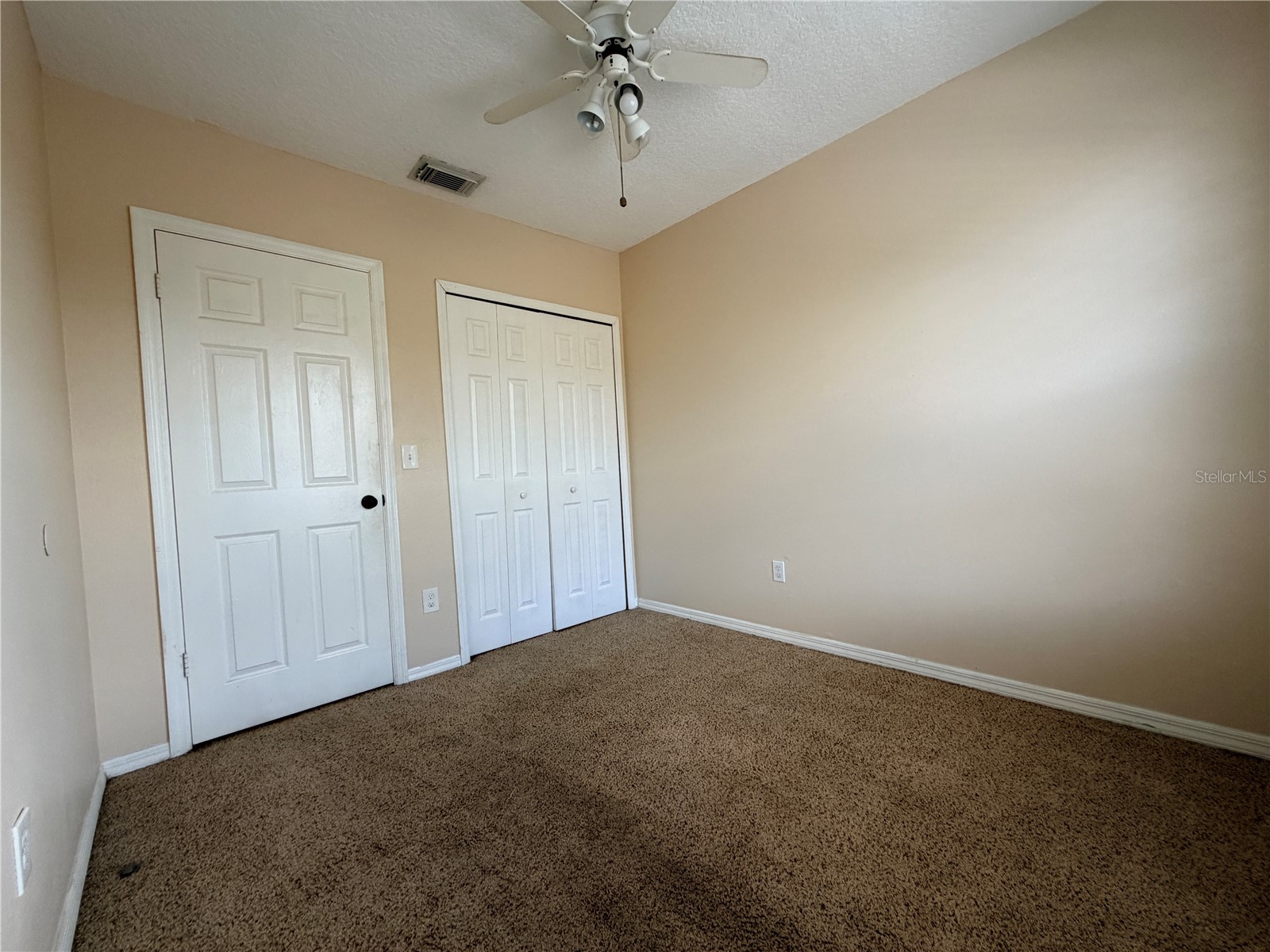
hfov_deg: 102.1
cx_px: 635
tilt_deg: -1.4
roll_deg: +3.6
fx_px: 514
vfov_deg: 85.7
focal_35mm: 14
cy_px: 476
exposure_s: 1/121
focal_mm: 2.22
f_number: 2.2
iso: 200
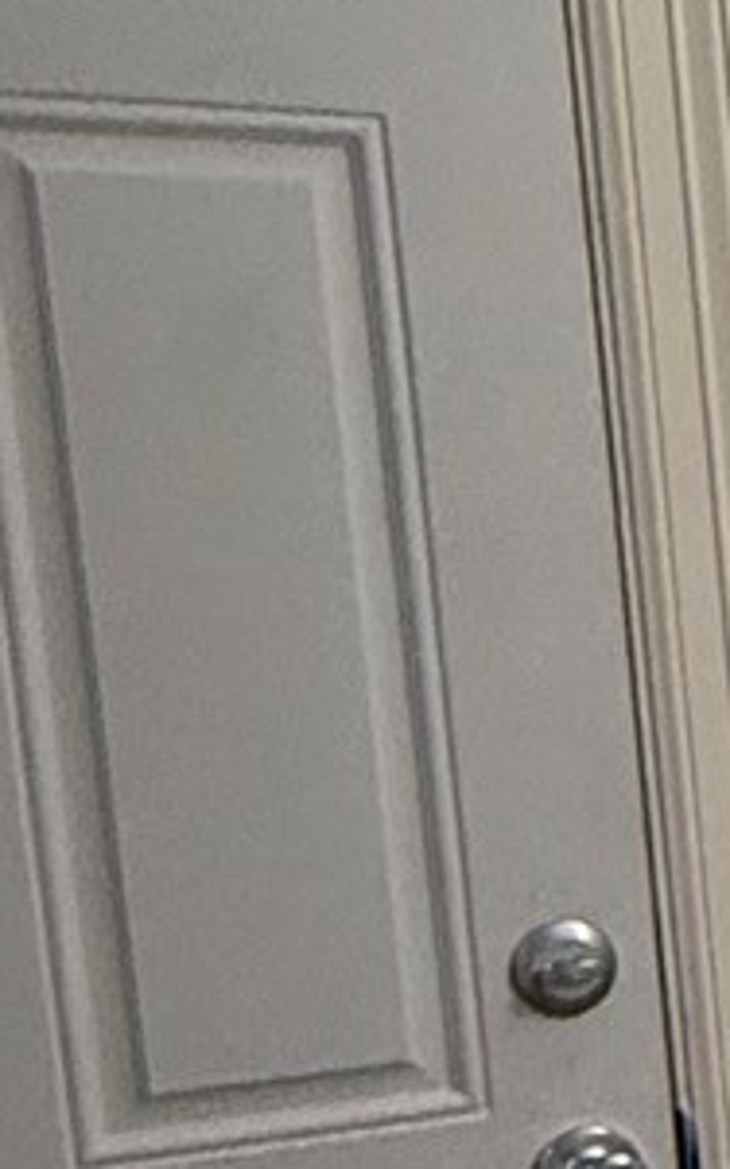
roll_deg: +0.1
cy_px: 936
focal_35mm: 101
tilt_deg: -8.4
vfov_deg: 20.4
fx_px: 3217
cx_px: 2446
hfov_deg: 9.2
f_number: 2.2
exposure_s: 1/120
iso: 320
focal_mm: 2.22
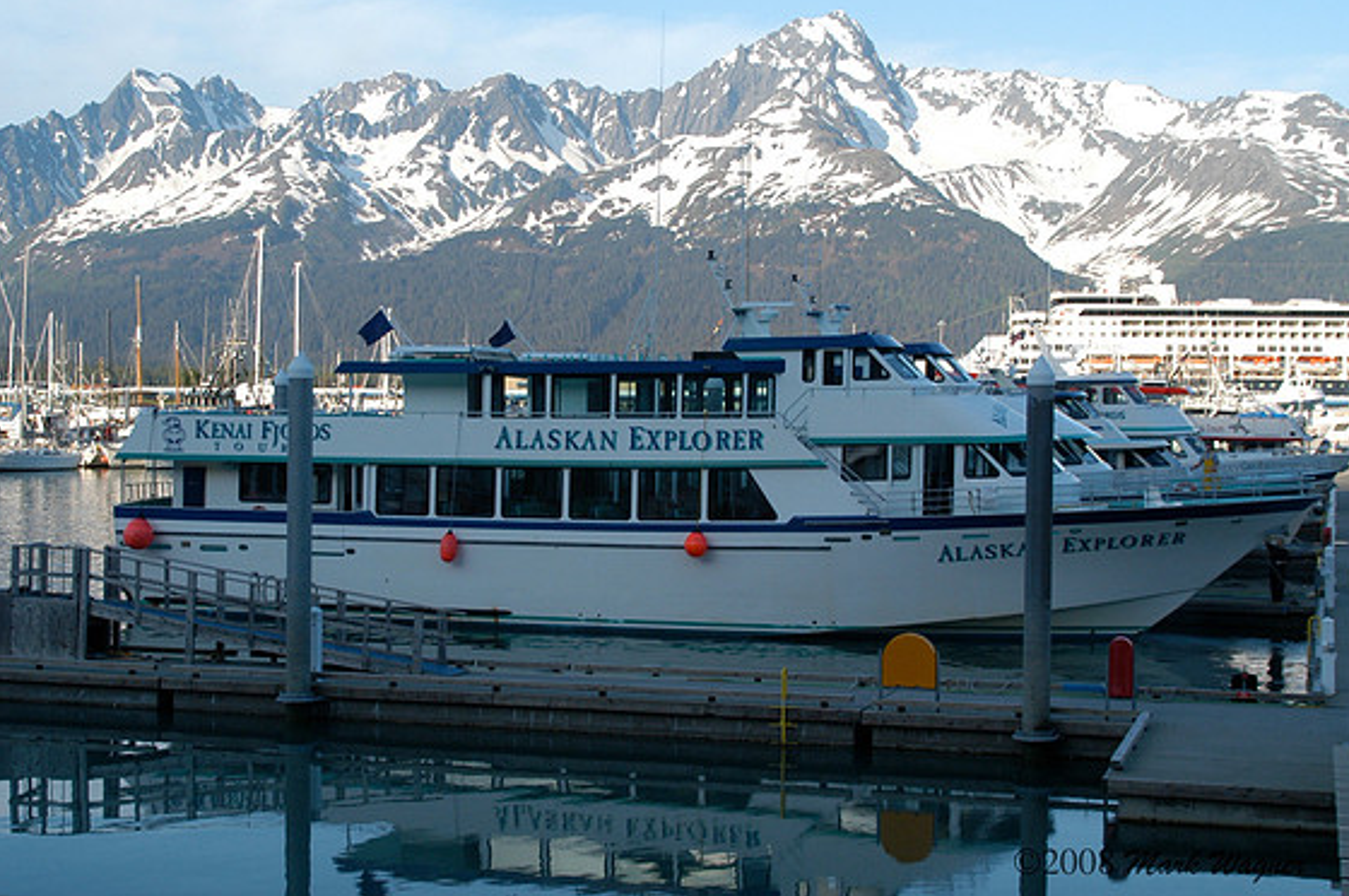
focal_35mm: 59
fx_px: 2208
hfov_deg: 34.0
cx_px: 689
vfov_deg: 22.9
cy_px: 435
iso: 400
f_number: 10
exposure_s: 1/350
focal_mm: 38
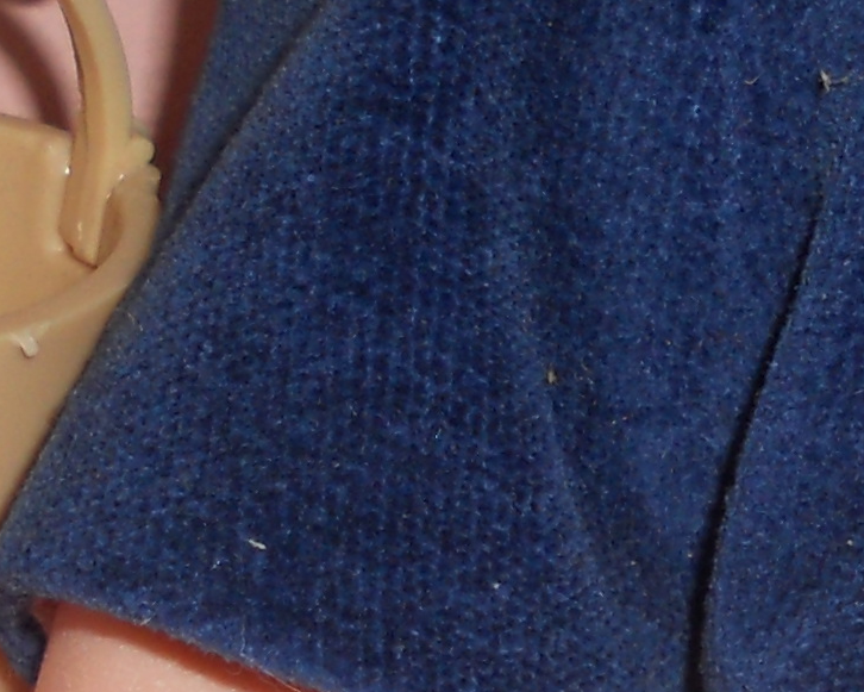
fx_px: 4399
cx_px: 616
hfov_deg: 11.2
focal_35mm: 172
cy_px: 557
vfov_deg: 9.0
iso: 80
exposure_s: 1/25
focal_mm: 5.8
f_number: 8.8
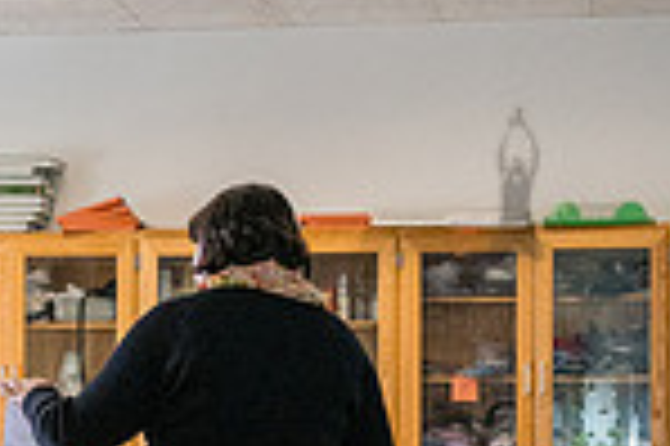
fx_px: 2714
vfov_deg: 9.3
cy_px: 398
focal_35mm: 146
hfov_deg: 13.8
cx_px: -15
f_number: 5
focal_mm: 35
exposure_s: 1/800
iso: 6400
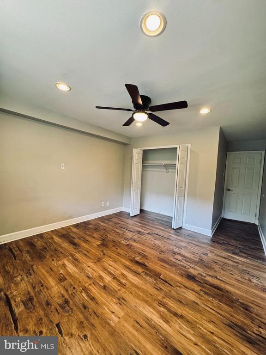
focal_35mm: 14
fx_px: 143
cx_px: 133
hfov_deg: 85.7
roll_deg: -3.1
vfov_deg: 102.1
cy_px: 178
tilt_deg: -2.9
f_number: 2.2
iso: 250
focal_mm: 2.22
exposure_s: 1/60
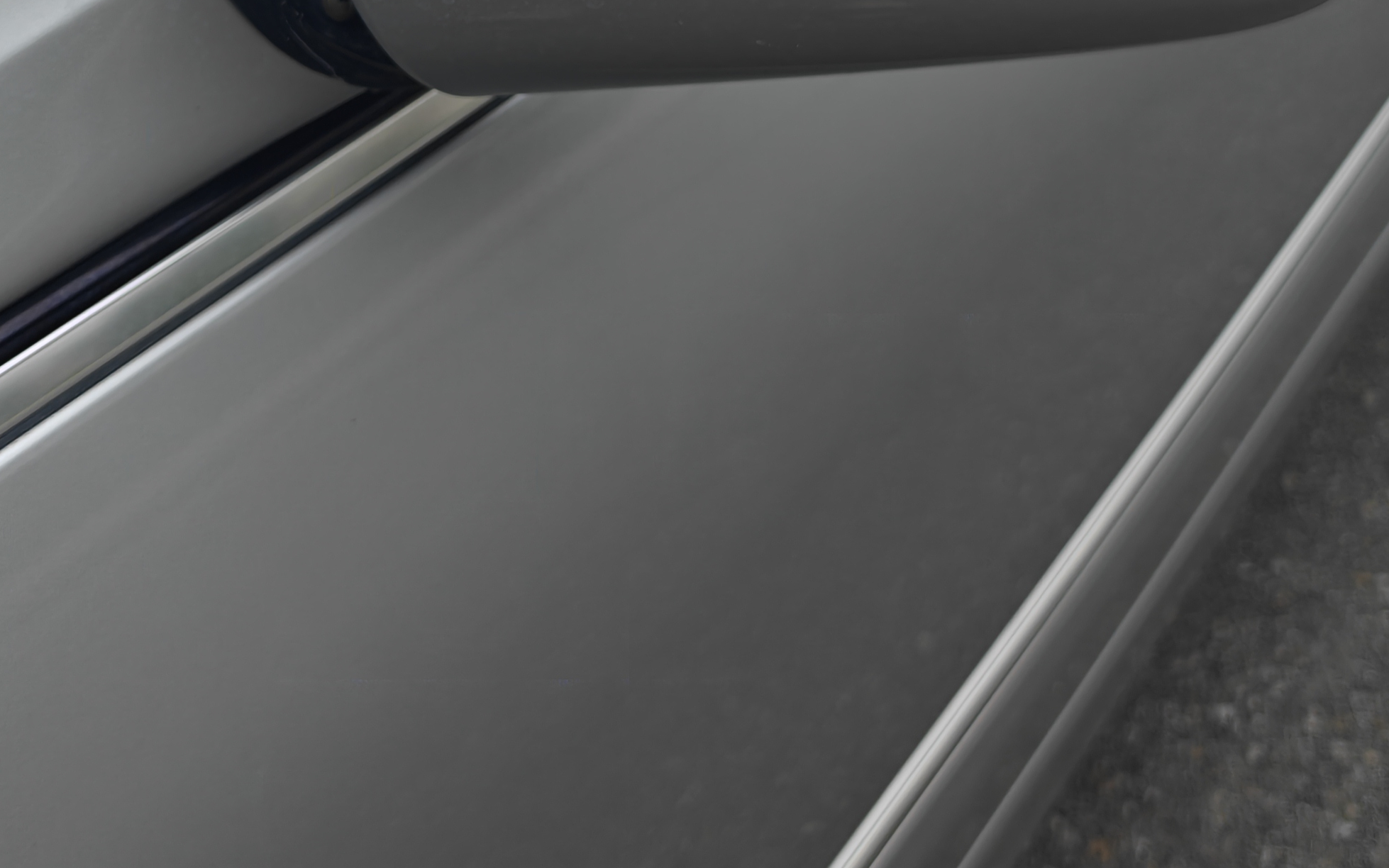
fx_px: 1931
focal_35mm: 51
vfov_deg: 23.9
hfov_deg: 39.5
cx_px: 629
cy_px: -53
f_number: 1.6
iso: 50
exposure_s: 1/1590
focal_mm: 6.06
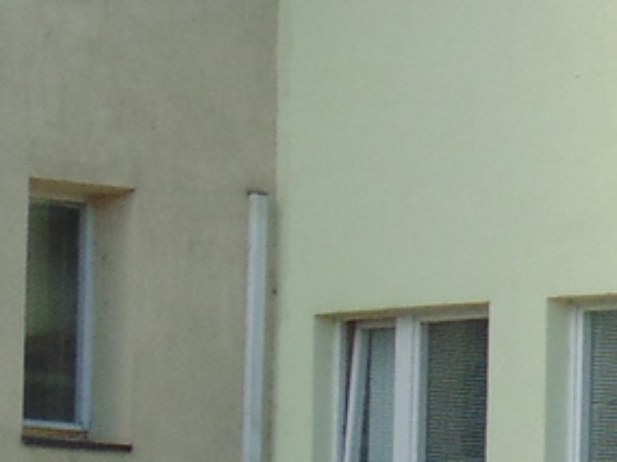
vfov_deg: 2.8
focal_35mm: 535
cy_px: 395
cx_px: 2047
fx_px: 9536
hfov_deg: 3.6
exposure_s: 1/400
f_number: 4.3
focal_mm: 14.1
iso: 80
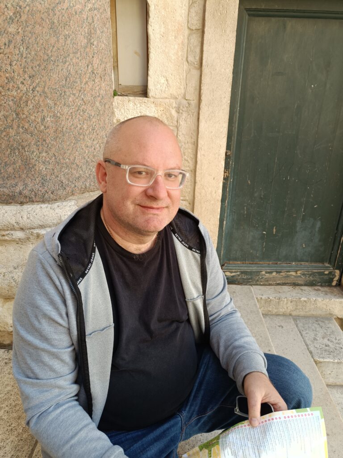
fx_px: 317
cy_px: 229
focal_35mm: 24
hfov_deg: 56.8
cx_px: 172
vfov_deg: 71.6
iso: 71
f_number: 1.88
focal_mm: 5.59
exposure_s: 1/102
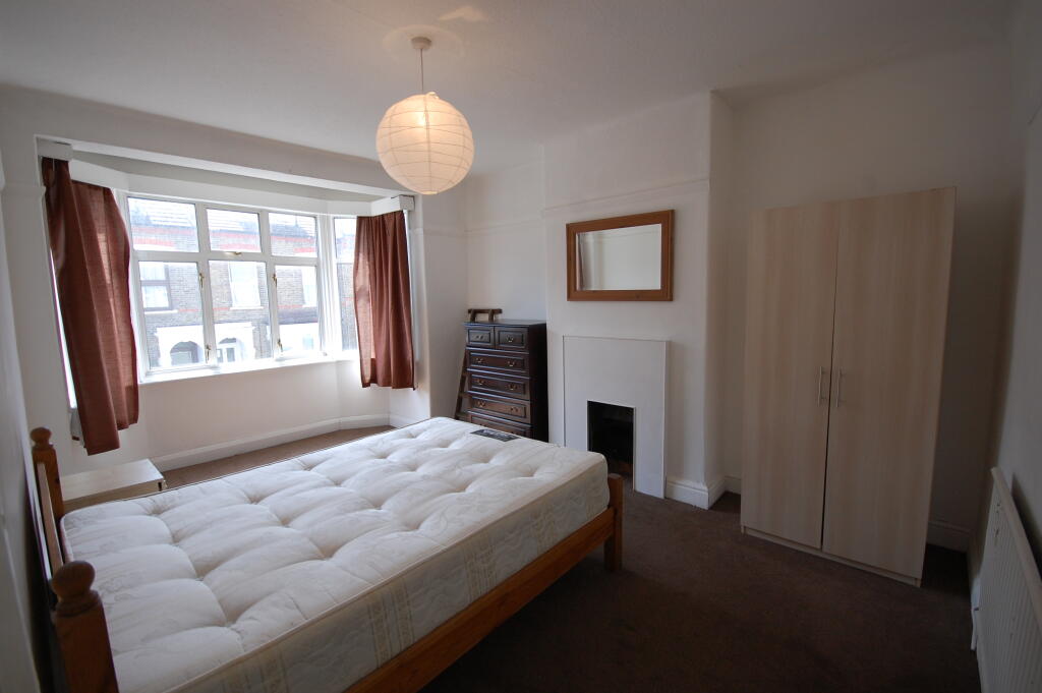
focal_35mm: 15
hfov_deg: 100.4
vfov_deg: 77.2
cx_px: 521
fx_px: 434
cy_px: 346
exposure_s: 1/125
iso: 400
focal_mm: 10
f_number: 5.6
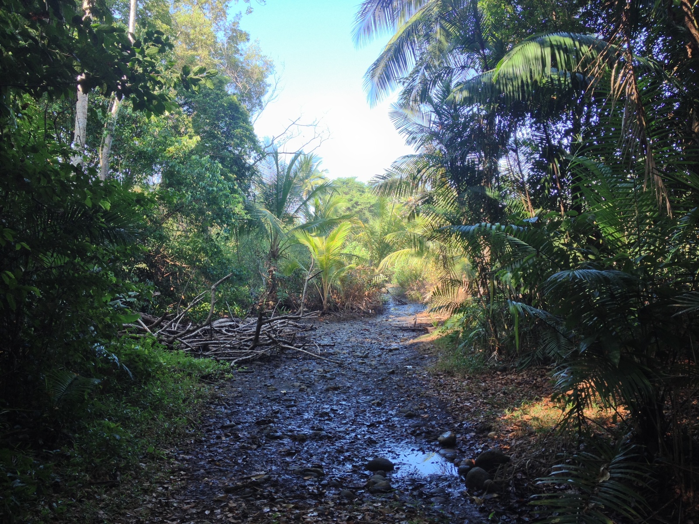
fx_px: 707
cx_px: 350
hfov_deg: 52.6
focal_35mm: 35
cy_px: 262
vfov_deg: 40.7
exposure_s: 1/120
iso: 50
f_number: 2.4
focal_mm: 4.28
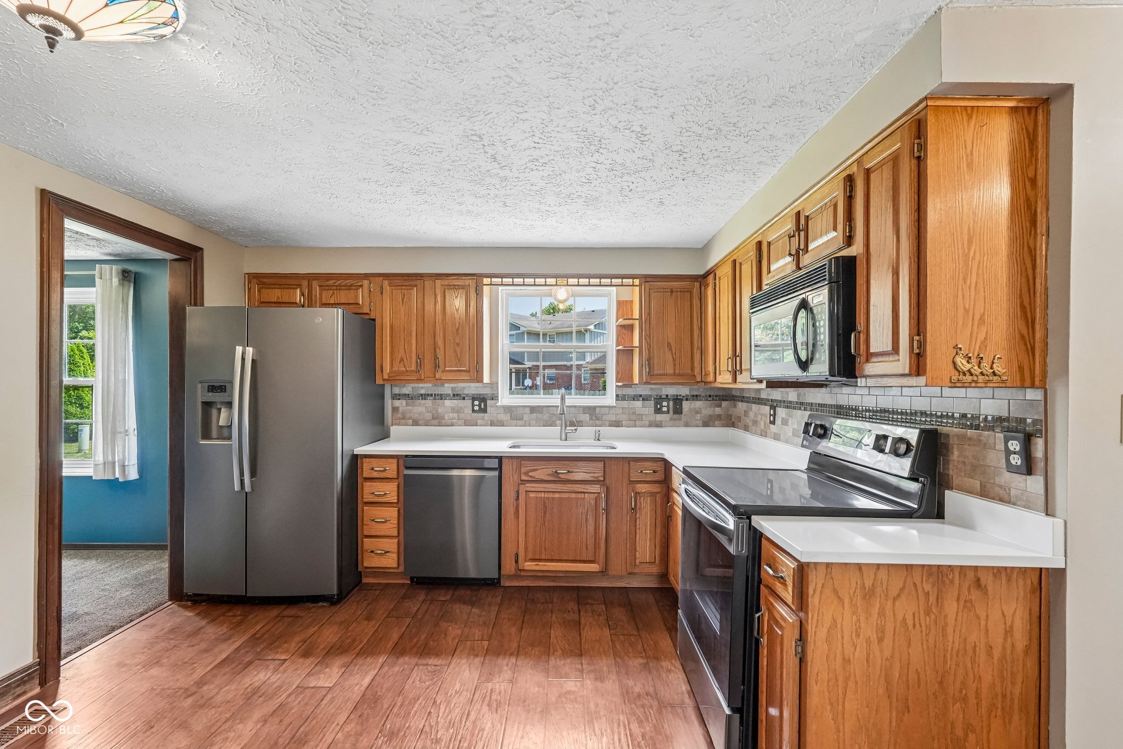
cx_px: 562
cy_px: 374
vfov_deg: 73.7
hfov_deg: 96.7
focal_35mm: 16
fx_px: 499
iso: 1600
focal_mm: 16
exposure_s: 1/30
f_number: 8
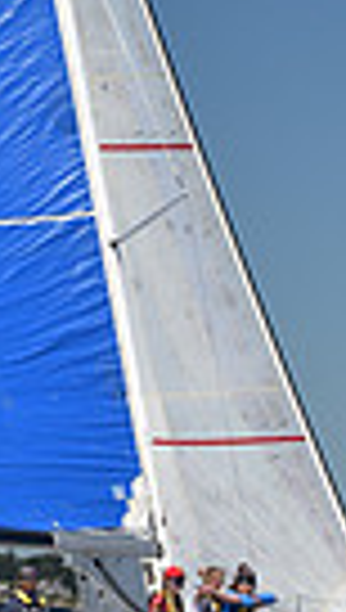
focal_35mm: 312
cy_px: 76
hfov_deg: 3.9
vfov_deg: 6.9
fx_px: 5064
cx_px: 173
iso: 200
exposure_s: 1/800
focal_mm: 70
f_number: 5.6
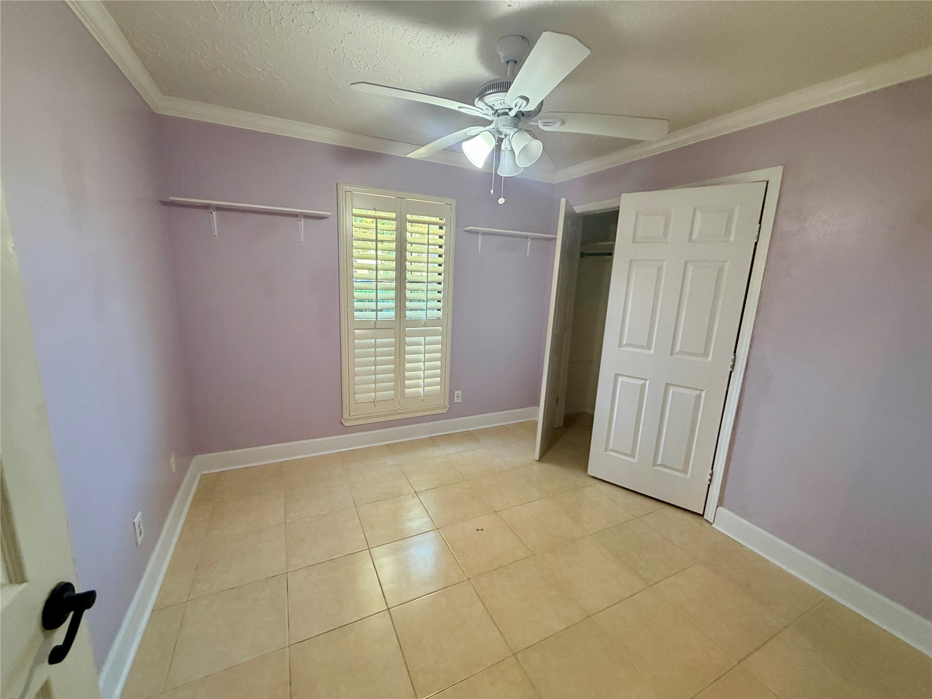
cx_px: 466
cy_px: 350
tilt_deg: -11.9
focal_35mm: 14
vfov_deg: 85.7
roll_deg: -2.0
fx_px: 377
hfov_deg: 102.1
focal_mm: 2.22
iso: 320
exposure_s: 1/60
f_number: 2.2
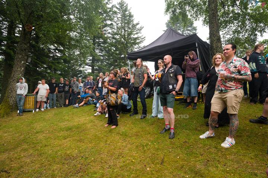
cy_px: 89
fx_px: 149
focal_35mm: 20
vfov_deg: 61.9
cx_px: 134
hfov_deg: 84.0
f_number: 8
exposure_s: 1/250
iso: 400
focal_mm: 20
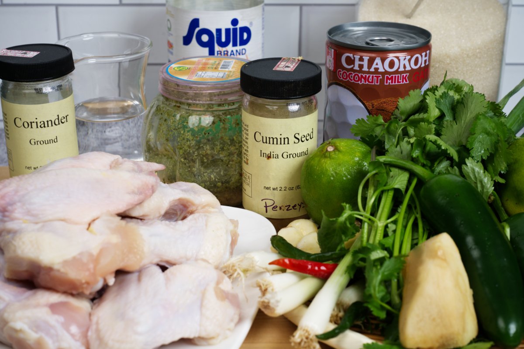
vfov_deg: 22.6
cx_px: 262
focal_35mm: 60
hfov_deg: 33.4
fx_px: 873
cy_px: 174
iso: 200
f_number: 11
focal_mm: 60
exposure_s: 1/60
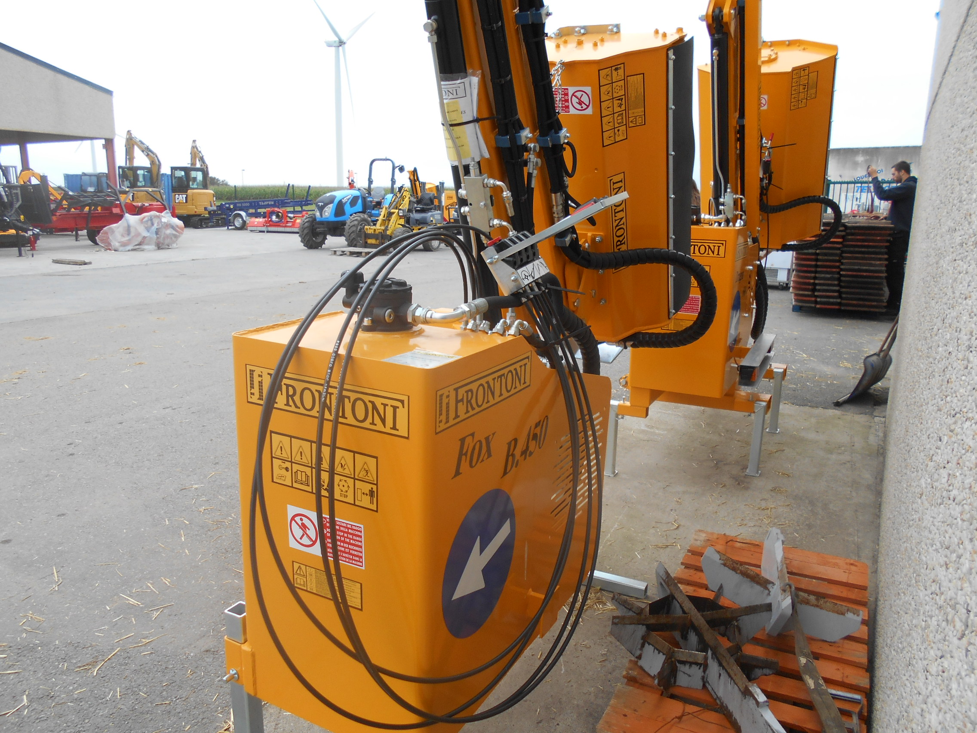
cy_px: 366
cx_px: 488
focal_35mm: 26
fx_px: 734
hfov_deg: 67.3
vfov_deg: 53.1
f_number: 3.2
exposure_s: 1/200
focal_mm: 4.6
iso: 80
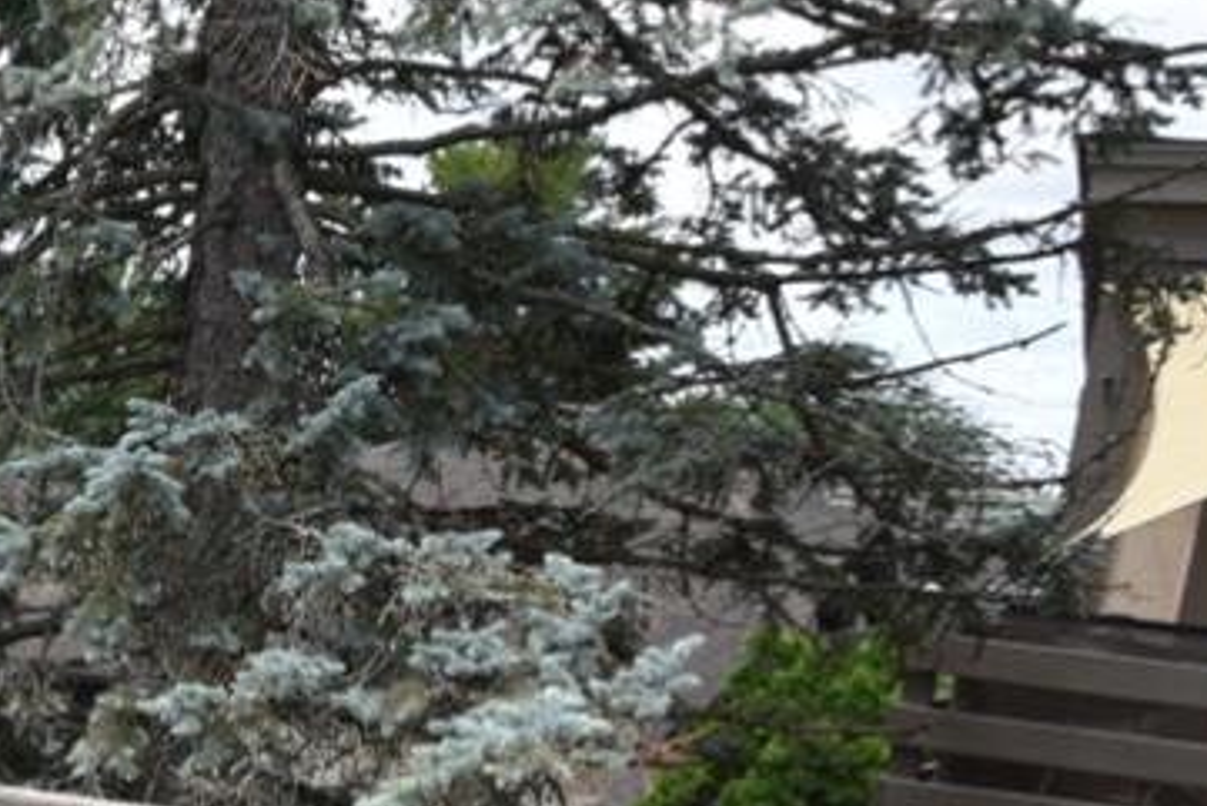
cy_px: 953
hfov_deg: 19.4
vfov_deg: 16.6
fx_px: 2650
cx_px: -946
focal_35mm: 79
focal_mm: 19
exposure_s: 1/200
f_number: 7.1
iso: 100
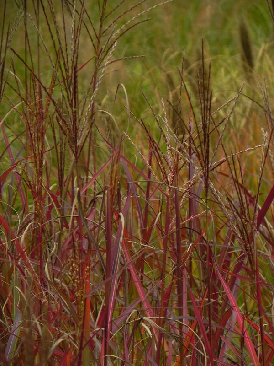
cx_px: 137
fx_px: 3557
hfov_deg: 4.4
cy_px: 183
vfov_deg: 5.9
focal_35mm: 337
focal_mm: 59.9
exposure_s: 1/160
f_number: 5
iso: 160
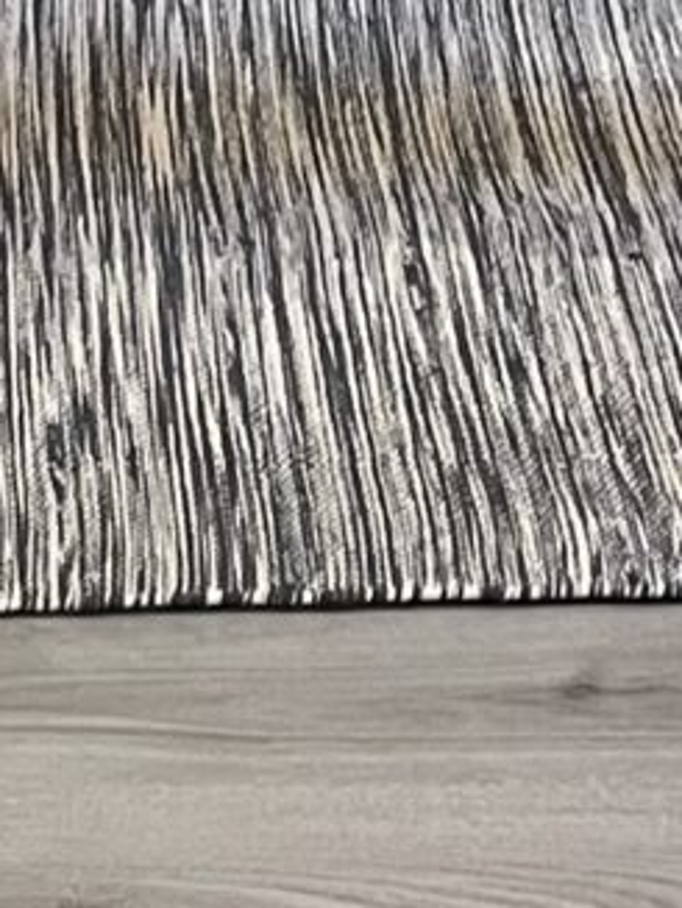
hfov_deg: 7.3
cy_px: -1627
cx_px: 61
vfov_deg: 8.4
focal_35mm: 204
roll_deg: +0.9
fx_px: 5352
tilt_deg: -3.0
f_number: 1.5
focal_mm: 5.7
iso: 250
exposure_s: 1/50
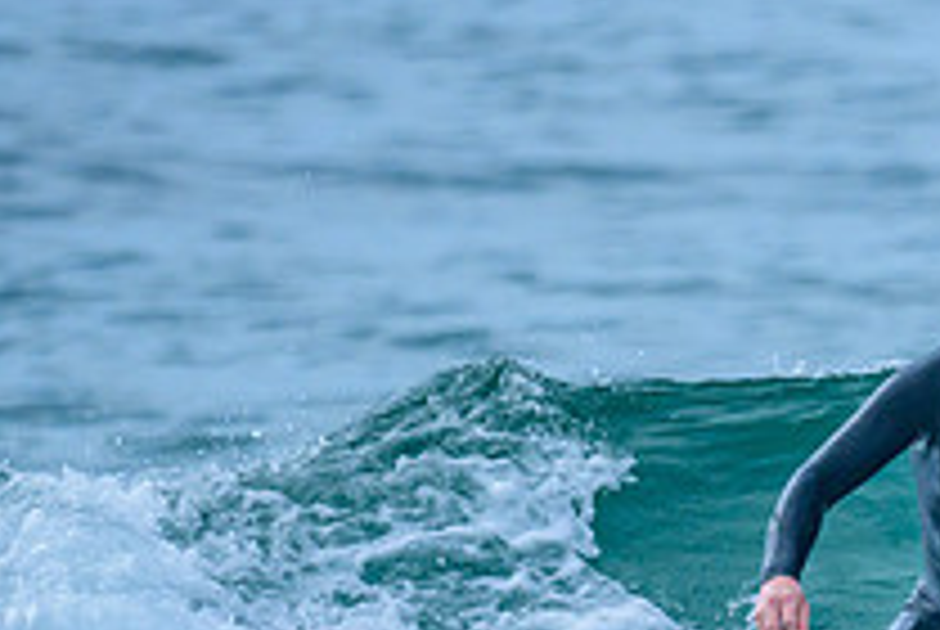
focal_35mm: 2972
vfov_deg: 0.5
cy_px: 565
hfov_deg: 0.7
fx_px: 77711
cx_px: 1087
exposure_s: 1/3200
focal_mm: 800
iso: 400
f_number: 6.3
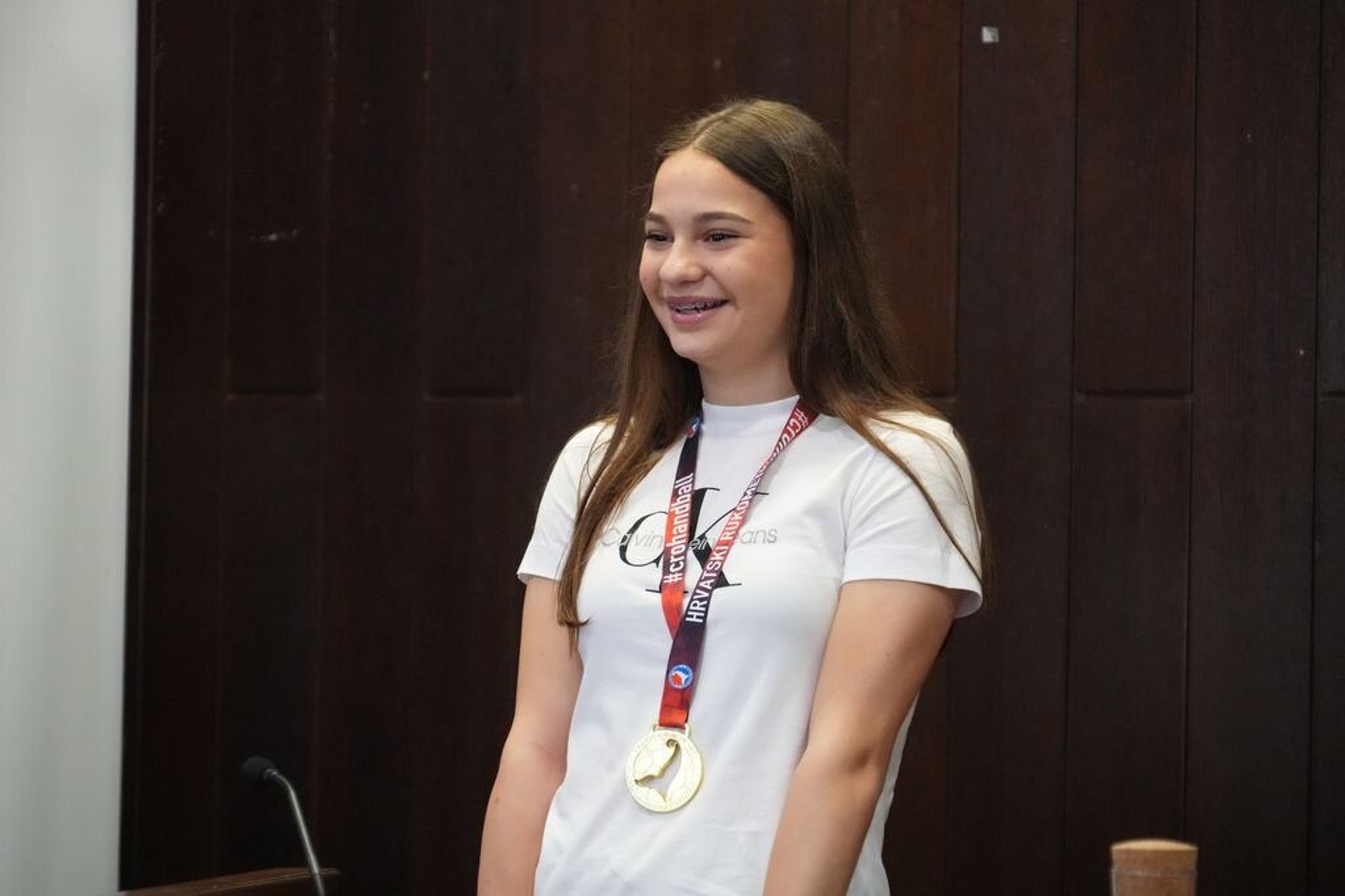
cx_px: 672
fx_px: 6651
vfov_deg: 7.7
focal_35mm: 178
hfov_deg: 11.5
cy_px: 448
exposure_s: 1/200
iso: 12800
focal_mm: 178
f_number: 6.3
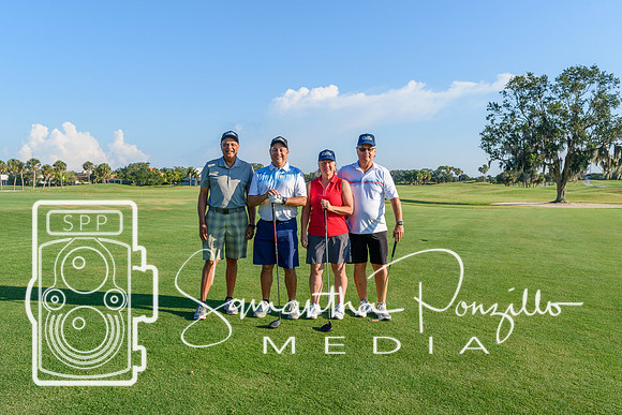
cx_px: 311
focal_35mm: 33
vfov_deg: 40.0
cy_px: 208
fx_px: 570
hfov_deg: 57.2
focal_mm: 22
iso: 200
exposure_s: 1/320
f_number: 9
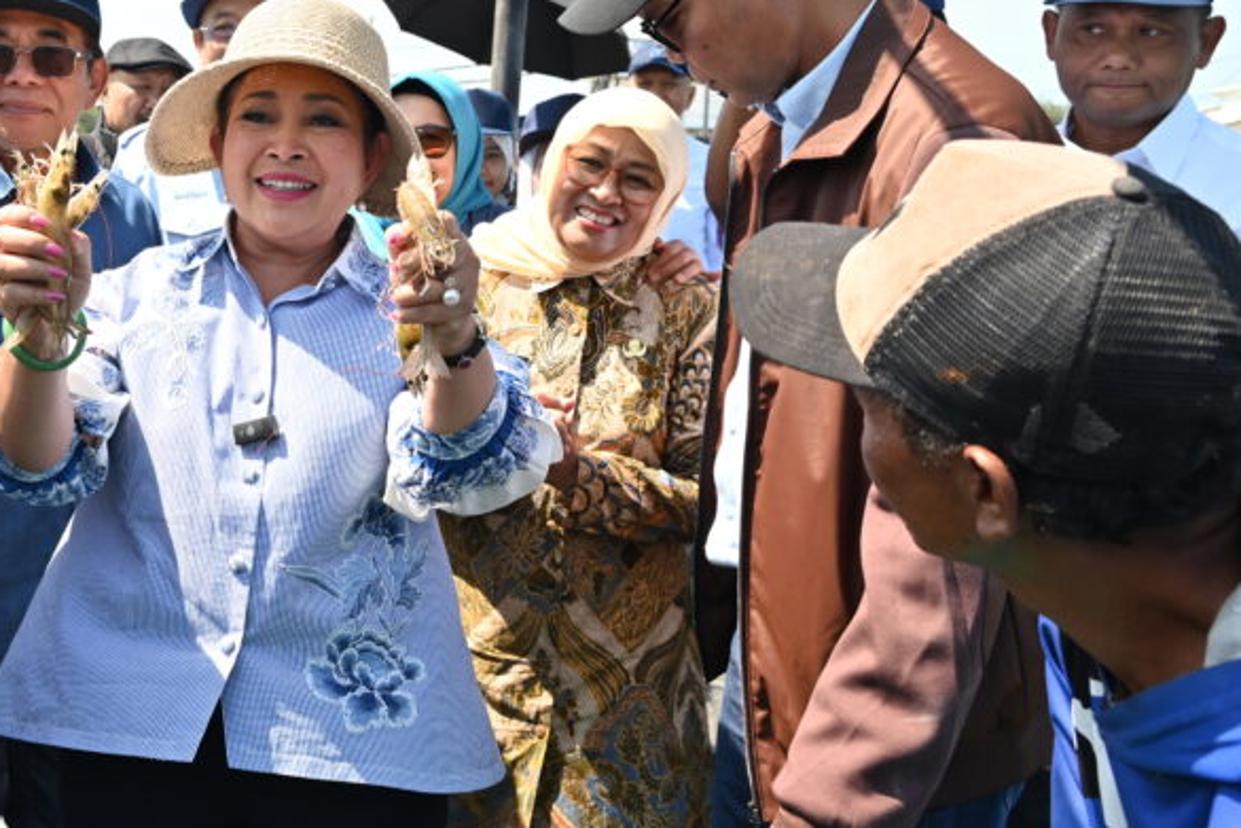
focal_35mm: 45
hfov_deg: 42.7
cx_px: 339
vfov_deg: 29.9
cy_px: 305
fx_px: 1542
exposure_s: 1/1250
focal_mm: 30.5
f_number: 7.1
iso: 1000
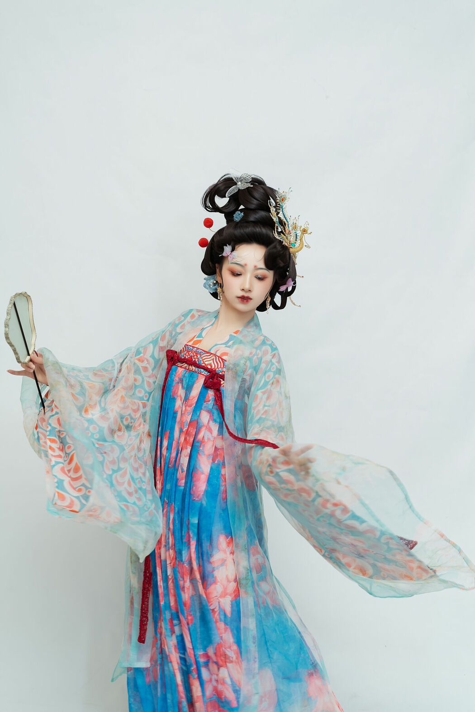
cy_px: 356
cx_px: 238
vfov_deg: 39.6
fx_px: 990
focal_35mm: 50
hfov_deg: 27.0
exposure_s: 1/125
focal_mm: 50
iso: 100
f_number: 2.8
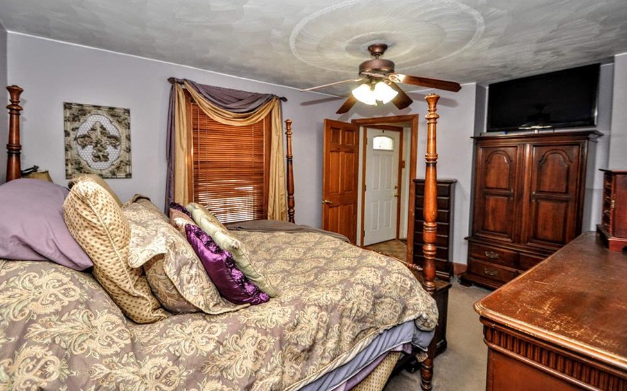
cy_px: 180
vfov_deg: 71.1
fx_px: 273
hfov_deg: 97.8
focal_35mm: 16
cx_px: 300
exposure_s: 1/60
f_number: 4
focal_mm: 10
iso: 800
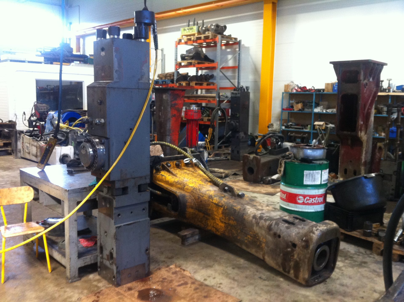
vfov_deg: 40.6
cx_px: 202
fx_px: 408
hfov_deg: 52.7
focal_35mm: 35
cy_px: 151
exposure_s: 1/15
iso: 200
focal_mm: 3.85
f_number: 2.8
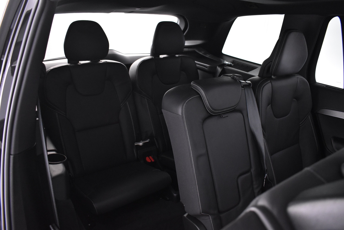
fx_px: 258
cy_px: 115
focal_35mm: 27
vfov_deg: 47.9
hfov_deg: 67.4
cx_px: 172
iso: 3200
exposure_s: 1/13
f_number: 3.5
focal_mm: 18
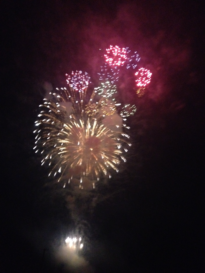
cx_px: 102
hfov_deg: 40.7
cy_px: 136
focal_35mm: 35
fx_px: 276
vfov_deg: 52.6
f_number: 2.4
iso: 800
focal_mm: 4.28
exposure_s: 1/15
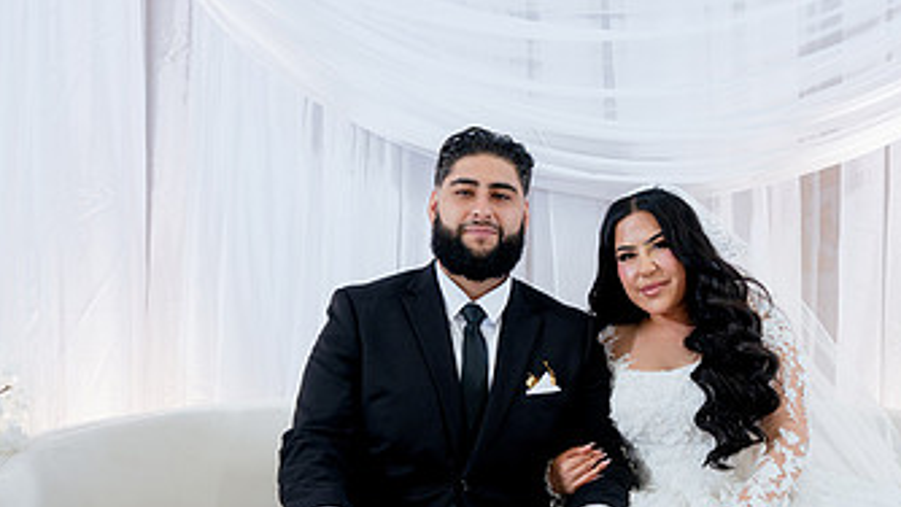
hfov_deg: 40.2
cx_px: 580
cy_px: 454
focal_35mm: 51
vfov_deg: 22.9
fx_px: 1219
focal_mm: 28
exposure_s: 1/160
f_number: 2.8
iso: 800
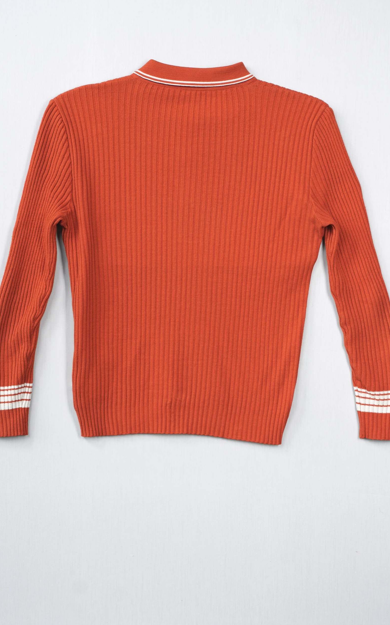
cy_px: 346
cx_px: 180
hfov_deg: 17.9
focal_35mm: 73
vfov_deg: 28.4
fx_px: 1235
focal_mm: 41
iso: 320
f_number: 7.1
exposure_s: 1/50
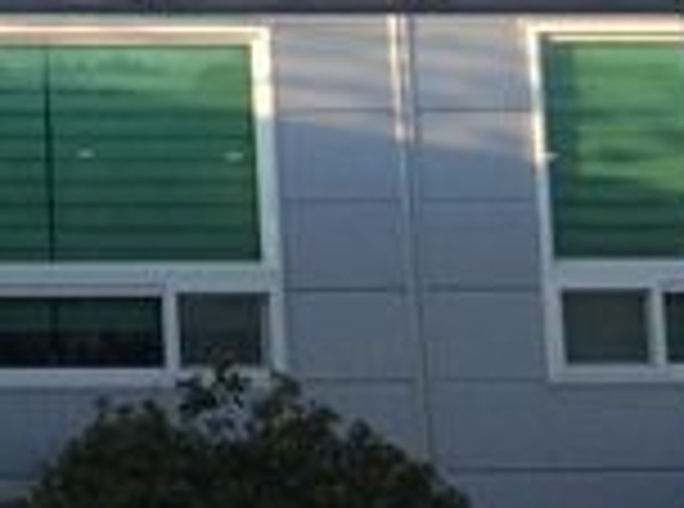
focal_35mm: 152
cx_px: -488
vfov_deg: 9.6
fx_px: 2994
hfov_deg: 12.1
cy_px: 4
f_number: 2.4
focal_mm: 3.3
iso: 32
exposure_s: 1/340
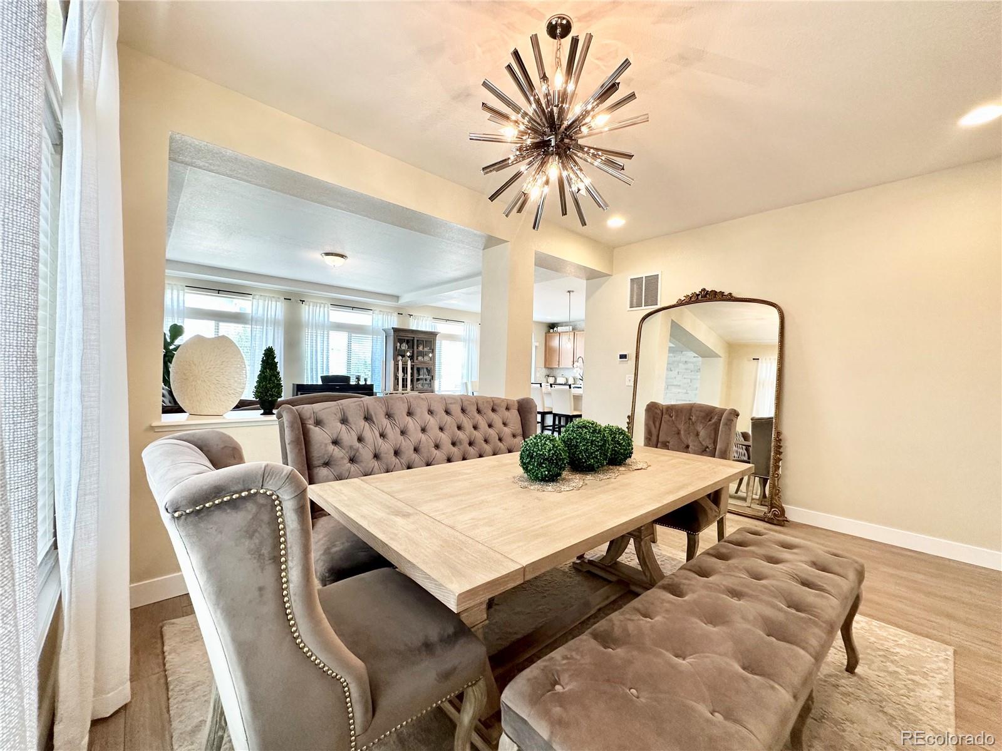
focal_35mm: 14
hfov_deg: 102.1
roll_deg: -1.8
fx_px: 405
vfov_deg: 85.7
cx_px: 501
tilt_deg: -1.7
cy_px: 376
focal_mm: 2.22
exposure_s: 1/120
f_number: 2.2
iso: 160
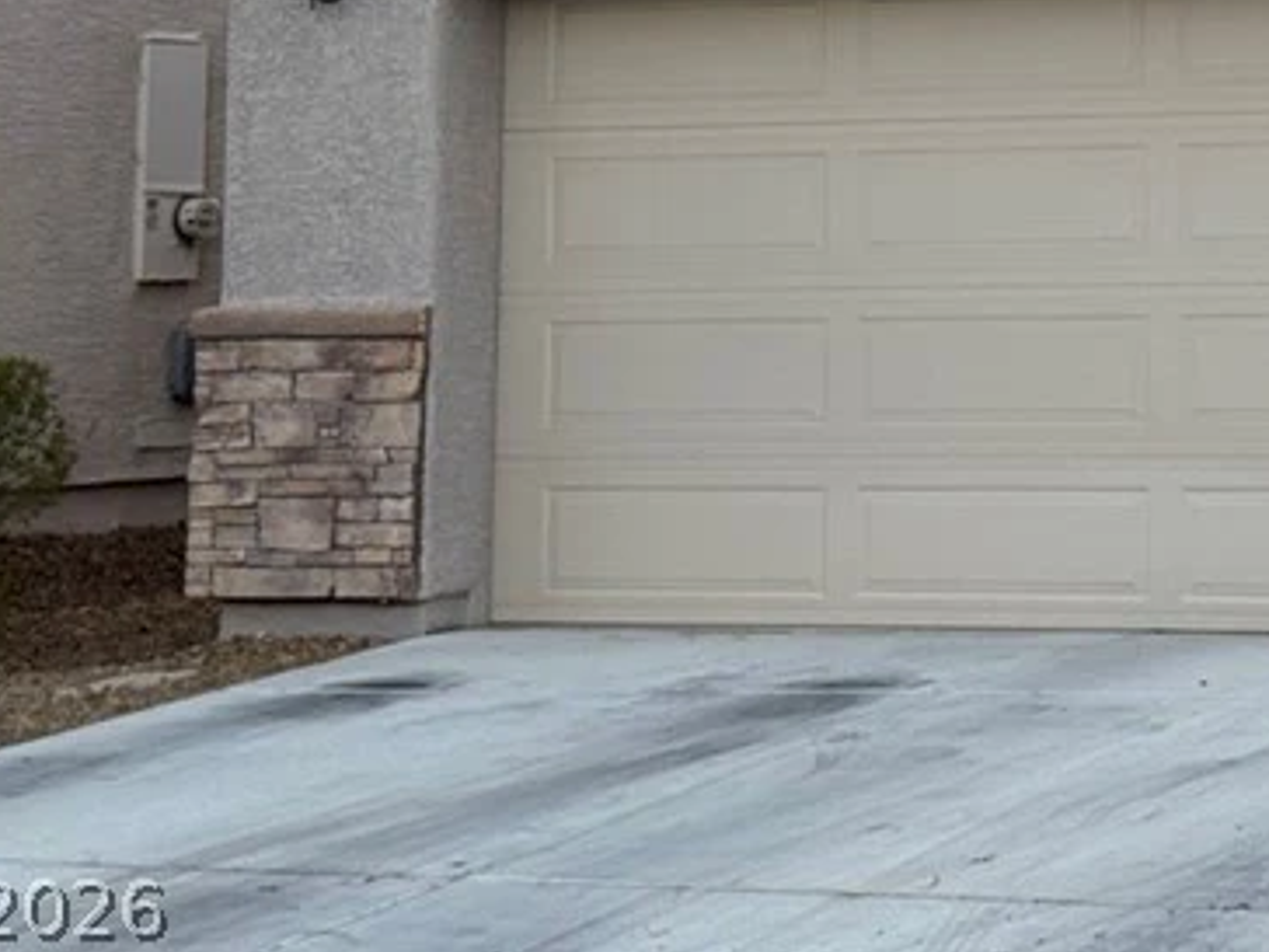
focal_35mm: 135
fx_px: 4949
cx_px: 1569
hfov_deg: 14.1
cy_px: -373
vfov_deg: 10.7
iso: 100
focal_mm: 6.76
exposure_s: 1/239
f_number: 1.78
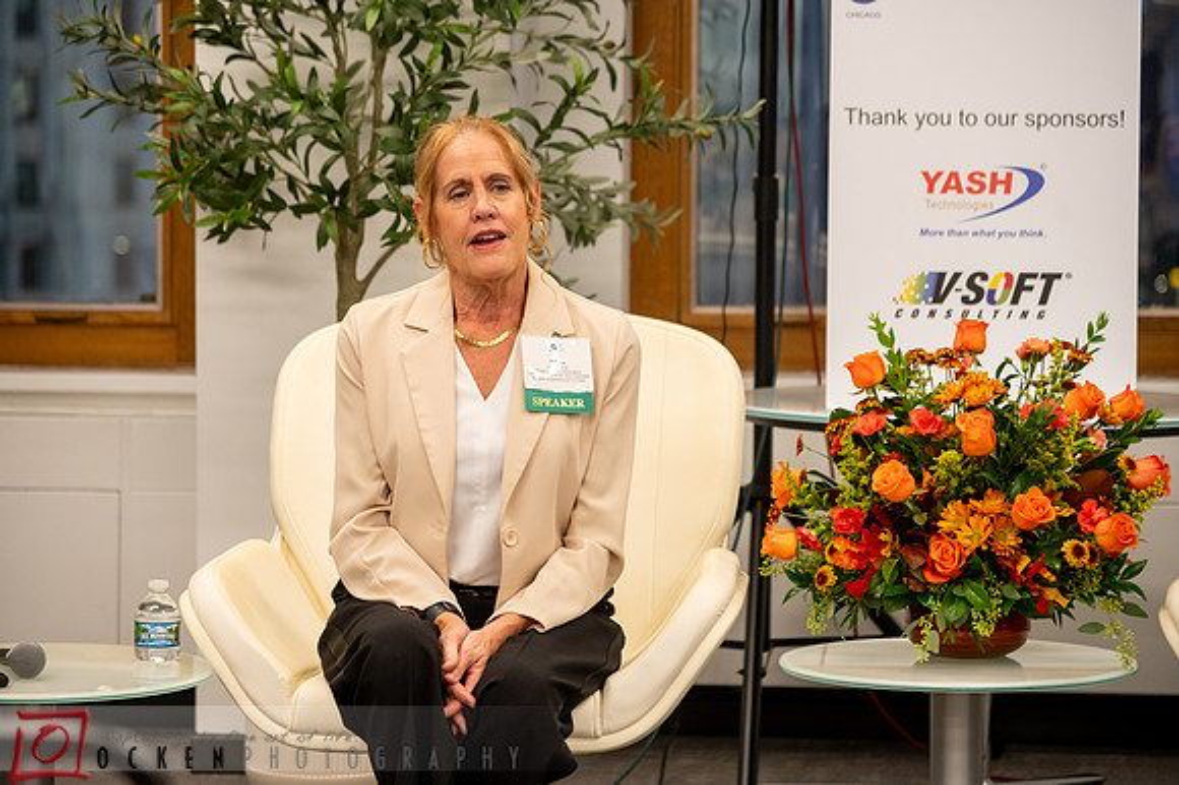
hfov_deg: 17.1
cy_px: 392
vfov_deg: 11.4
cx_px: 590
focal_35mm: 120
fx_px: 3928
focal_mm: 120
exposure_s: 1/100
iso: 1600
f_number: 4
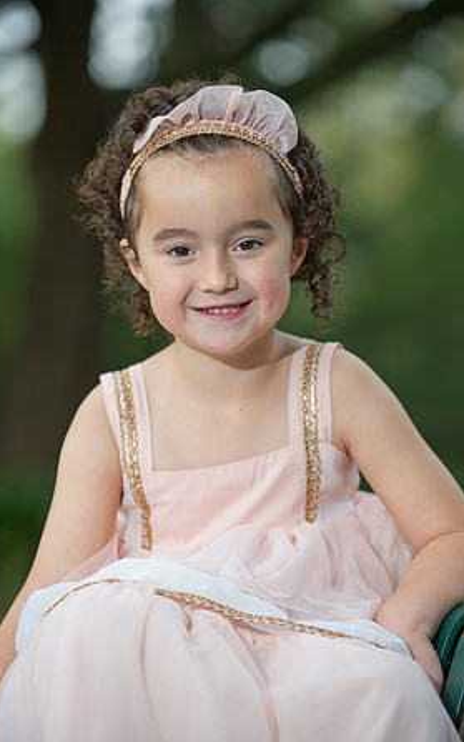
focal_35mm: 154
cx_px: 235
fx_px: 3114
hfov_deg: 8.5
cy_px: 373
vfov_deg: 13.6
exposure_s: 1/250
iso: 400
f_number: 3.2
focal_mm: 150
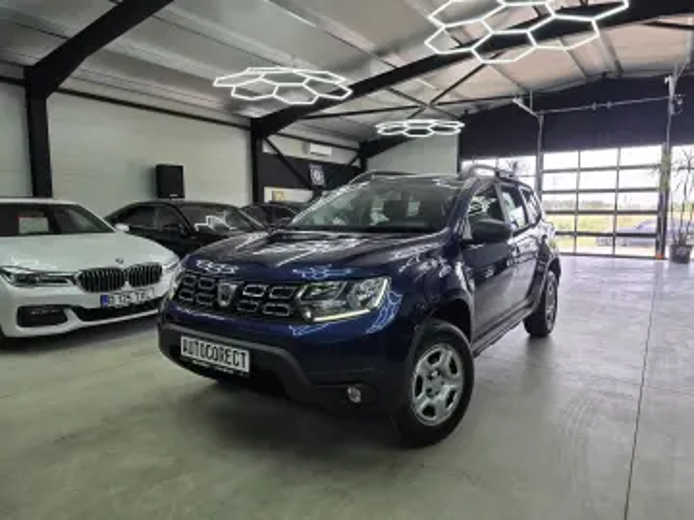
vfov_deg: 58.9
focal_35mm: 23
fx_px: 461
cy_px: 260
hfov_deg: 73.9
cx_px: 347
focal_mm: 6.25
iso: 20
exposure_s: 1/54.3
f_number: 1.7
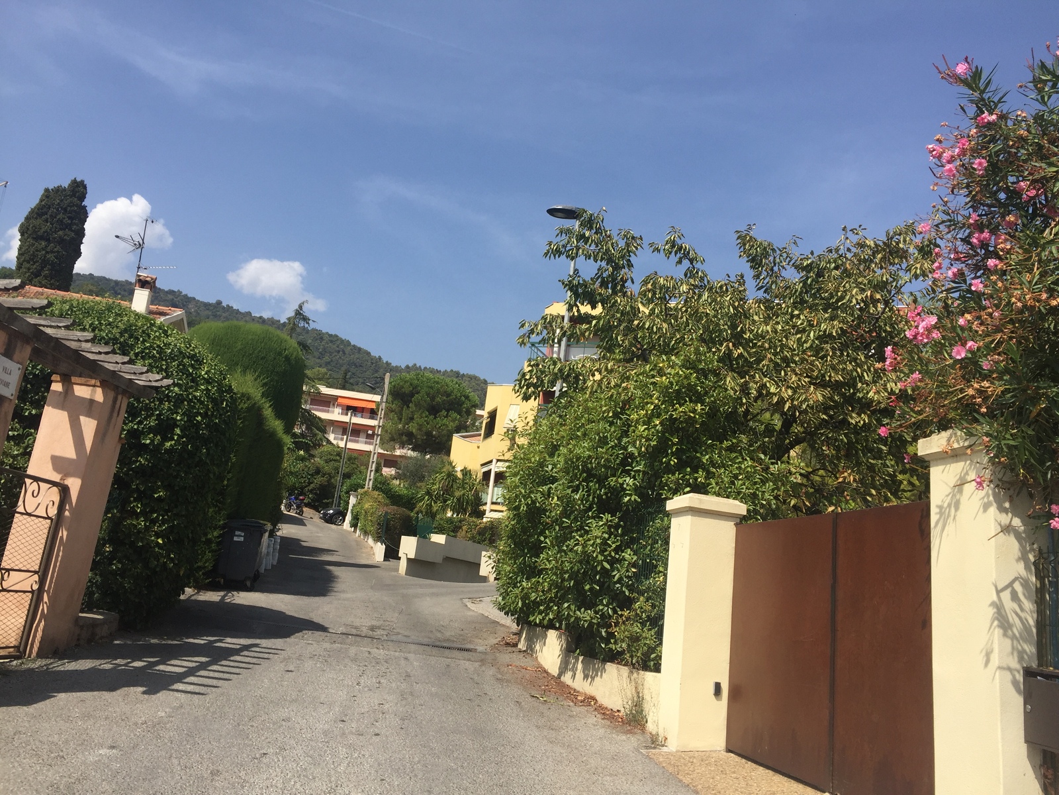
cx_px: 530
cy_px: 398
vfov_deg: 48.2
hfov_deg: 61.7
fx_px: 887
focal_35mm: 29
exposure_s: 1/1980
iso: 32
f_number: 2.2
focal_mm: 4.15
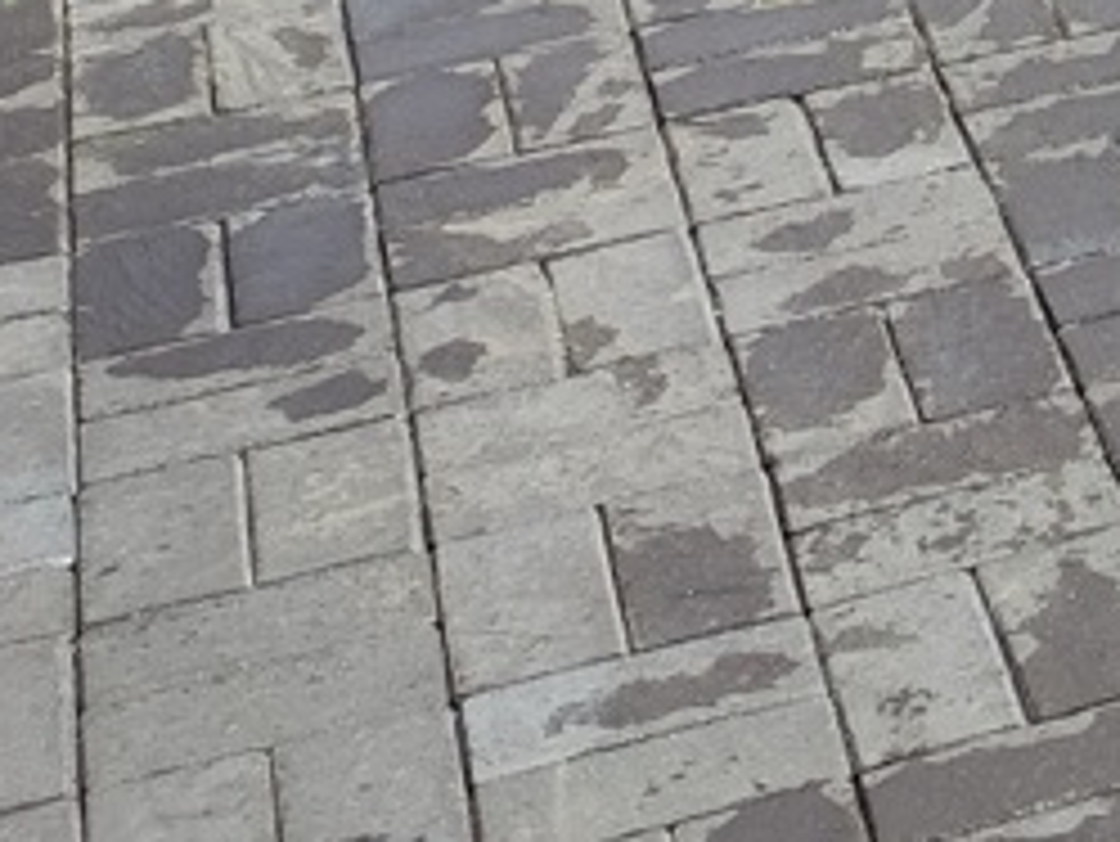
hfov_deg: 11.6
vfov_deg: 9.8
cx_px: 2519
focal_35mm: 146
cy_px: -509
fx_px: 4726
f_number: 1.75
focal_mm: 4.77
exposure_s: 1/1458
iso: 112
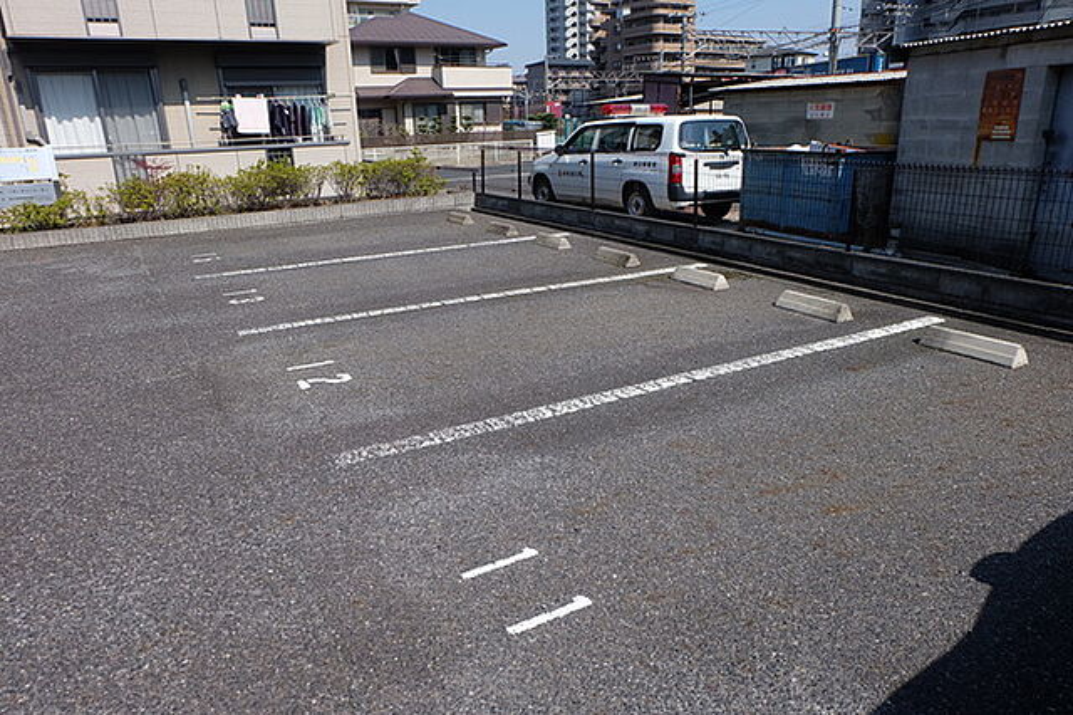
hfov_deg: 73.8
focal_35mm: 24
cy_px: 358
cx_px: 536
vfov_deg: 53.1
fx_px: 715
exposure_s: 1/400
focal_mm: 16
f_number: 8
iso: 200
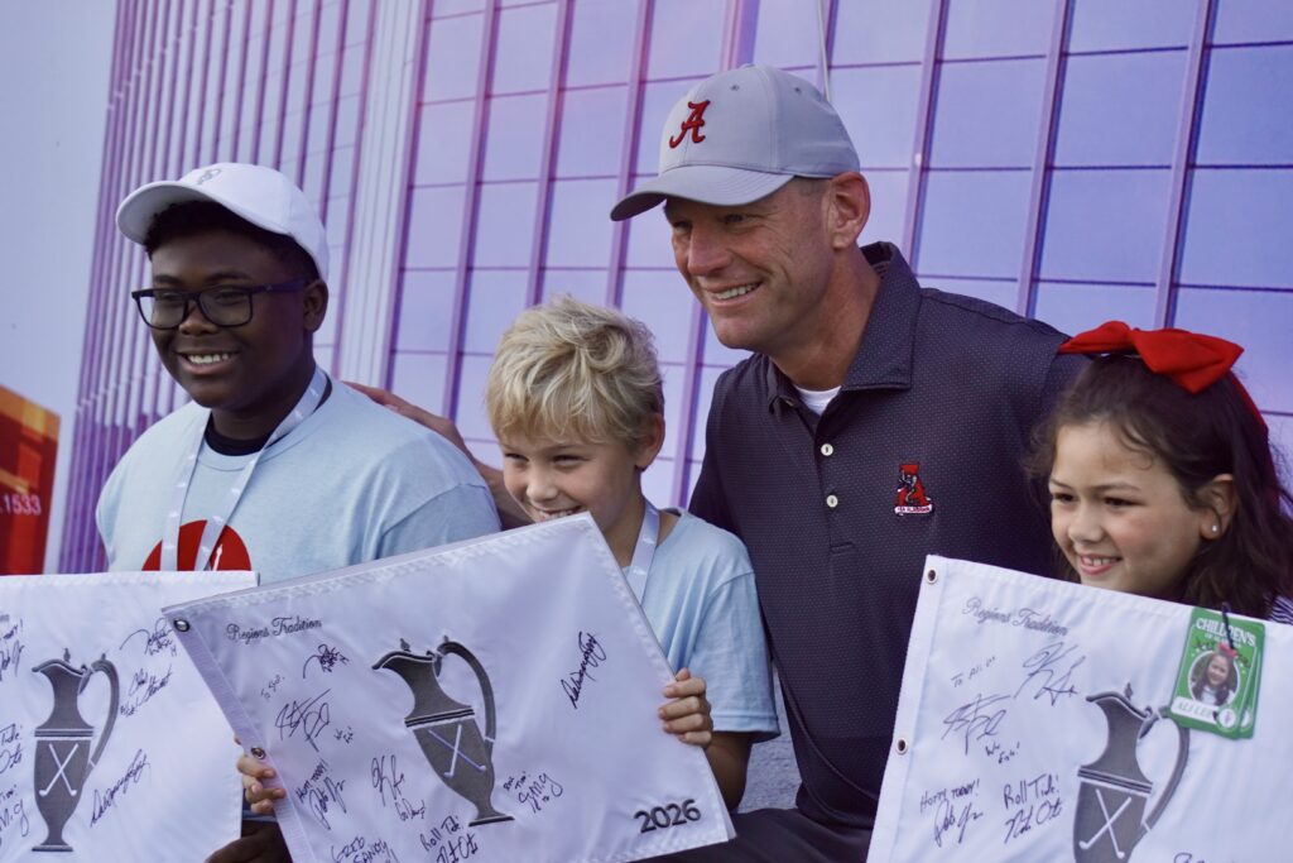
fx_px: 5118
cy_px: 432
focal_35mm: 142
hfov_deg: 14.4
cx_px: 646
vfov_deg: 9.6
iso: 400
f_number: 5.6
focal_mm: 95
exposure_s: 1/500
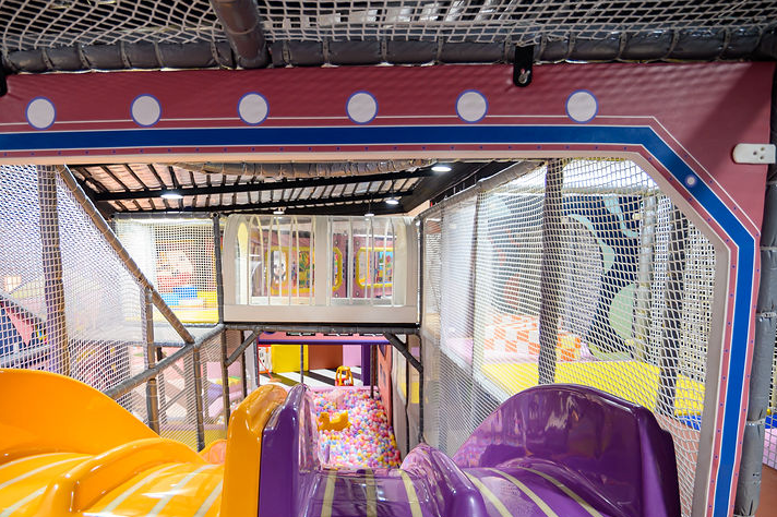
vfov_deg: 54.5
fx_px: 496
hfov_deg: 75.8
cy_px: 318
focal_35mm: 23
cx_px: 343
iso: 640
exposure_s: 1/200
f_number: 2.8
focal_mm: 16
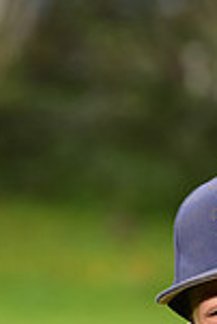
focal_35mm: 537
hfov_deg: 2.6
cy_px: 573
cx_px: 267
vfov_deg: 3.8
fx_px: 4844
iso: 400
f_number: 5.6
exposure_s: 1/250
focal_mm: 140
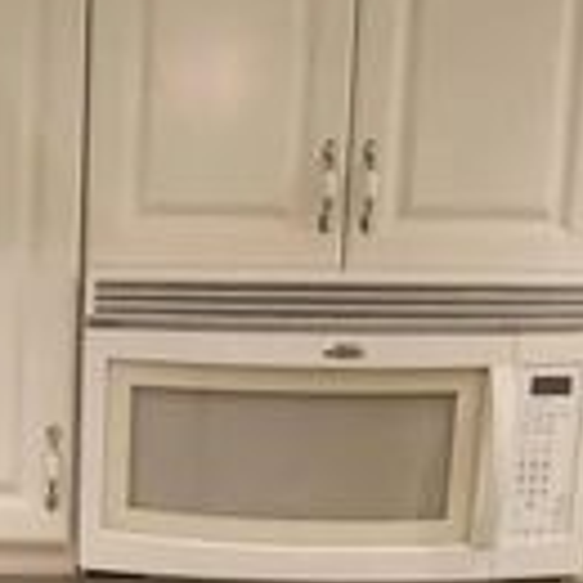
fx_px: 1905
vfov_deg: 15.5
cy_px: 960
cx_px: 22
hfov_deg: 17.1
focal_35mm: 100
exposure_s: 1/120
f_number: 1.8
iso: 125
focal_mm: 5.4
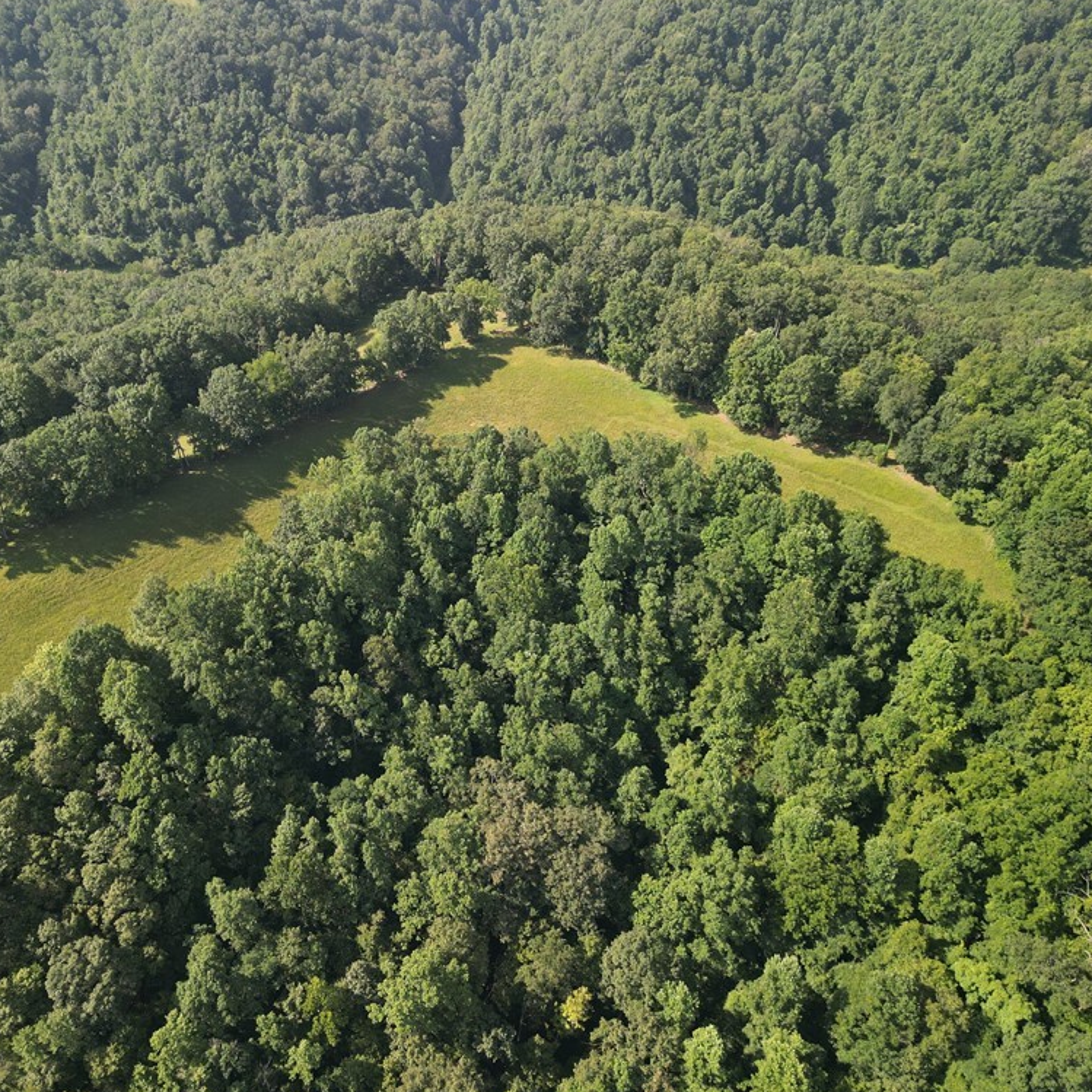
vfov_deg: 55.6
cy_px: 550
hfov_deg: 55.5
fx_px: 1035
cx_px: 487
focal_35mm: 29
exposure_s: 1/400
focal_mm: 6.72
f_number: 1.7
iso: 100
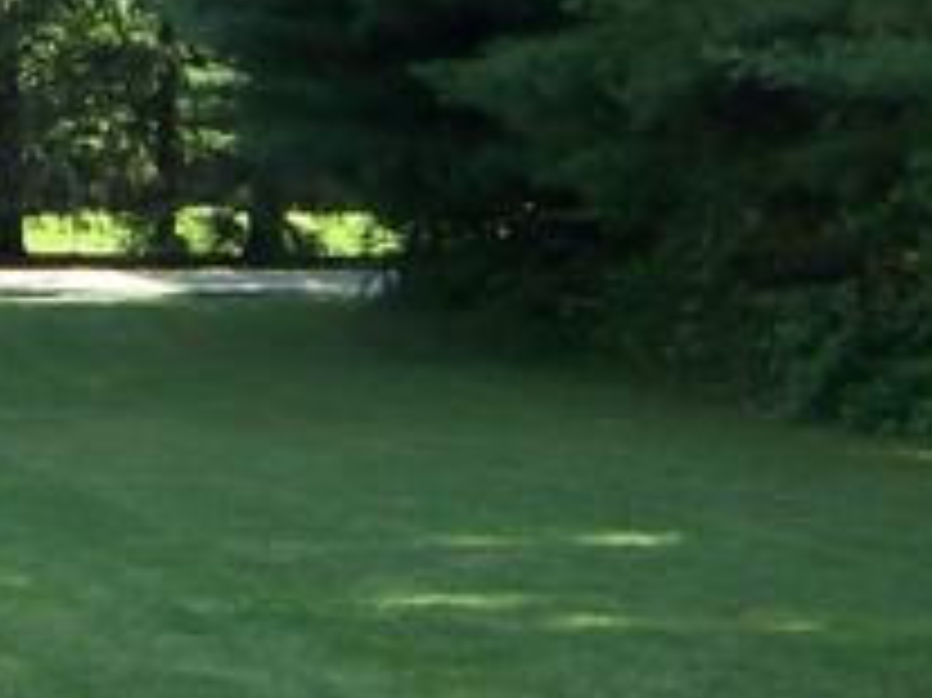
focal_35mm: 178
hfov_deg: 10.7
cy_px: -374
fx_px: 4790
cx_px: -486
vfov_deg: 8.1
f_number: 3
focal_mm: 6
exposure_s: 1/250
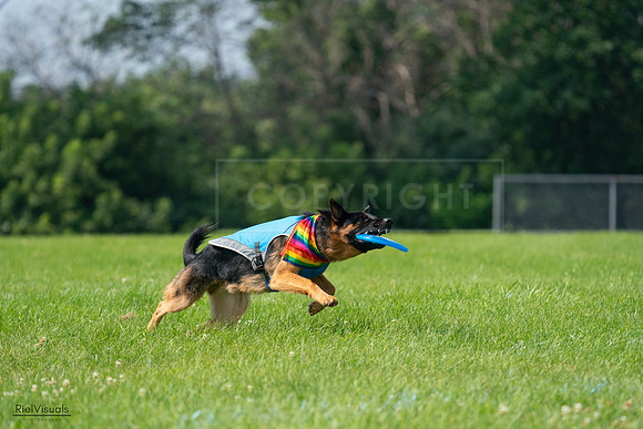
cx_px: 322
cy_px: 214
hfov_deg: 6.7
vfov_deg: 4.5
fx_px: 5520
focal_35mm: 309
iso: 1250
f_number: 6.3
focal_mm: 309
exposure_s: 1/4000
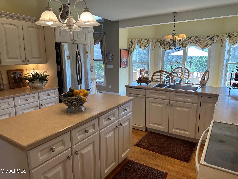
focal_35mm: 24
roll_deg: +1.2
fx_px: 165
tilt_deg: -7.1
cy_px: 90
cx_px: 119
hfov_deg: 71.6
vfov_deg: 56.8
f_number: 1.78
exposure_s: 1/120
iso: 64
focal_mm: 6.86
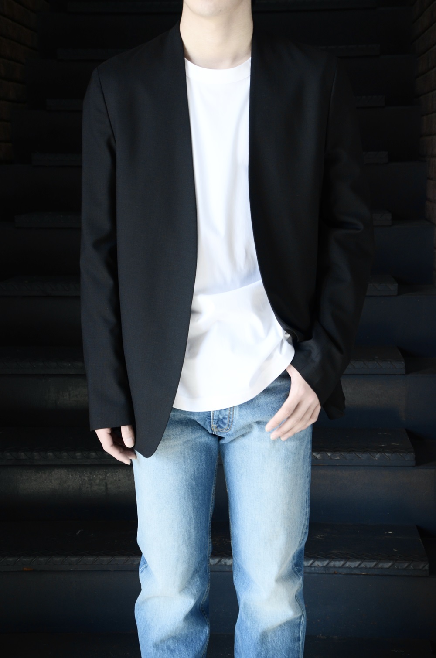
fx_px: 1040
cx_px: 218
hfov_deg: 23.7
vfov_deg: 35.1
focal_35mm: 57
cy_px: 329
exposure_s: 1/200
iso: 500
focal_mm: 38
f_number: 5
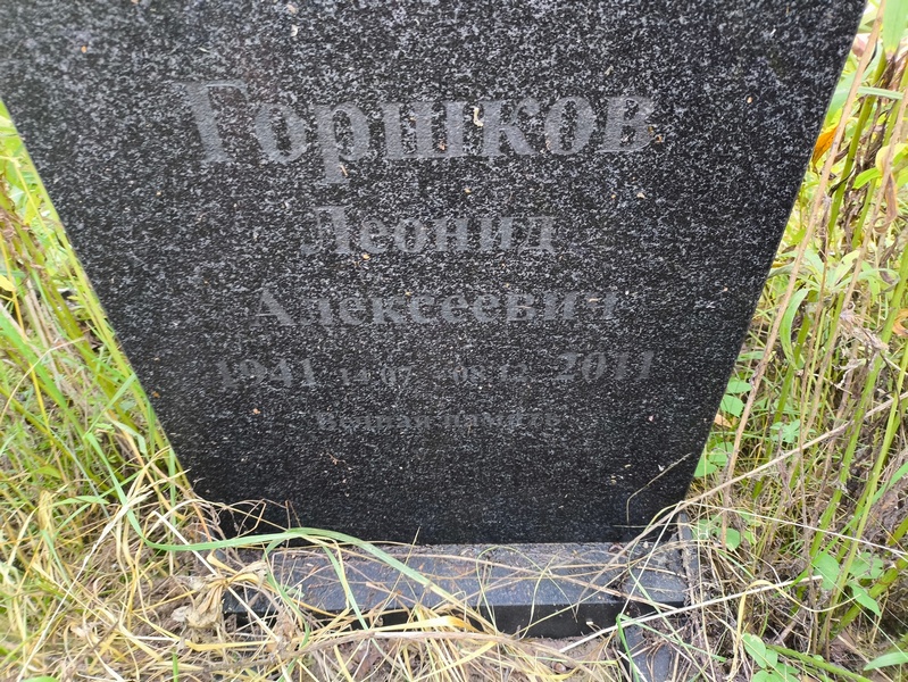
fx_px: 656
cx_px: 454
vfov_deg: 54.9
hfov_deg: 69.4
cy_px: 341
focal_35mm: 25
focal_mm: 4.71
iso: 320
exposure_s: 1/33.3
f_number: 1.7
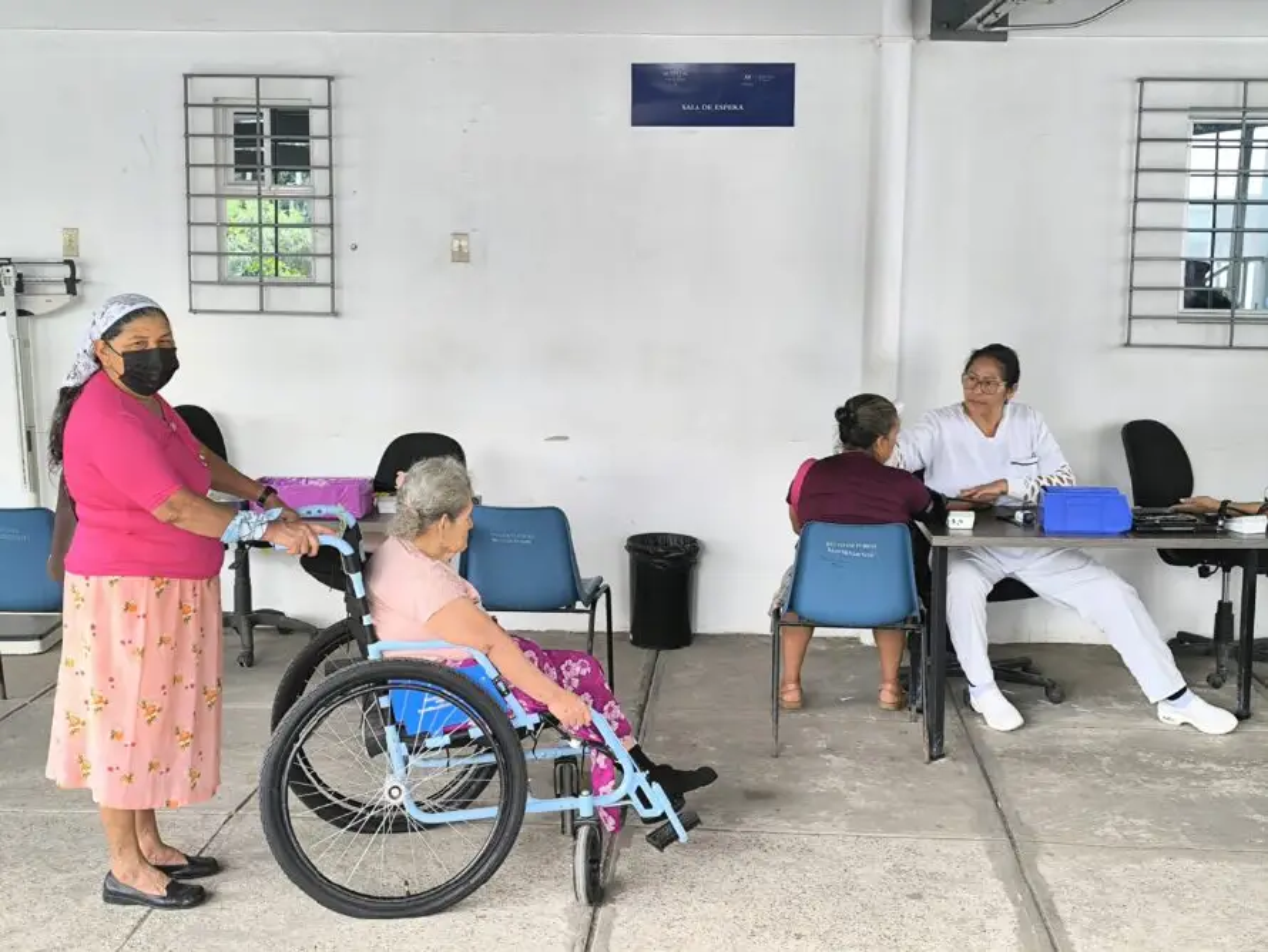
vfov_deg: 31.5
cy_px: 476
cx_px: 634
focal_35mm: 46
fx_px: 1685
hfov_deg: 41.2
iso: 125
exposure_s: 1/100
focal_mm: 6.14
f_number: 1.65
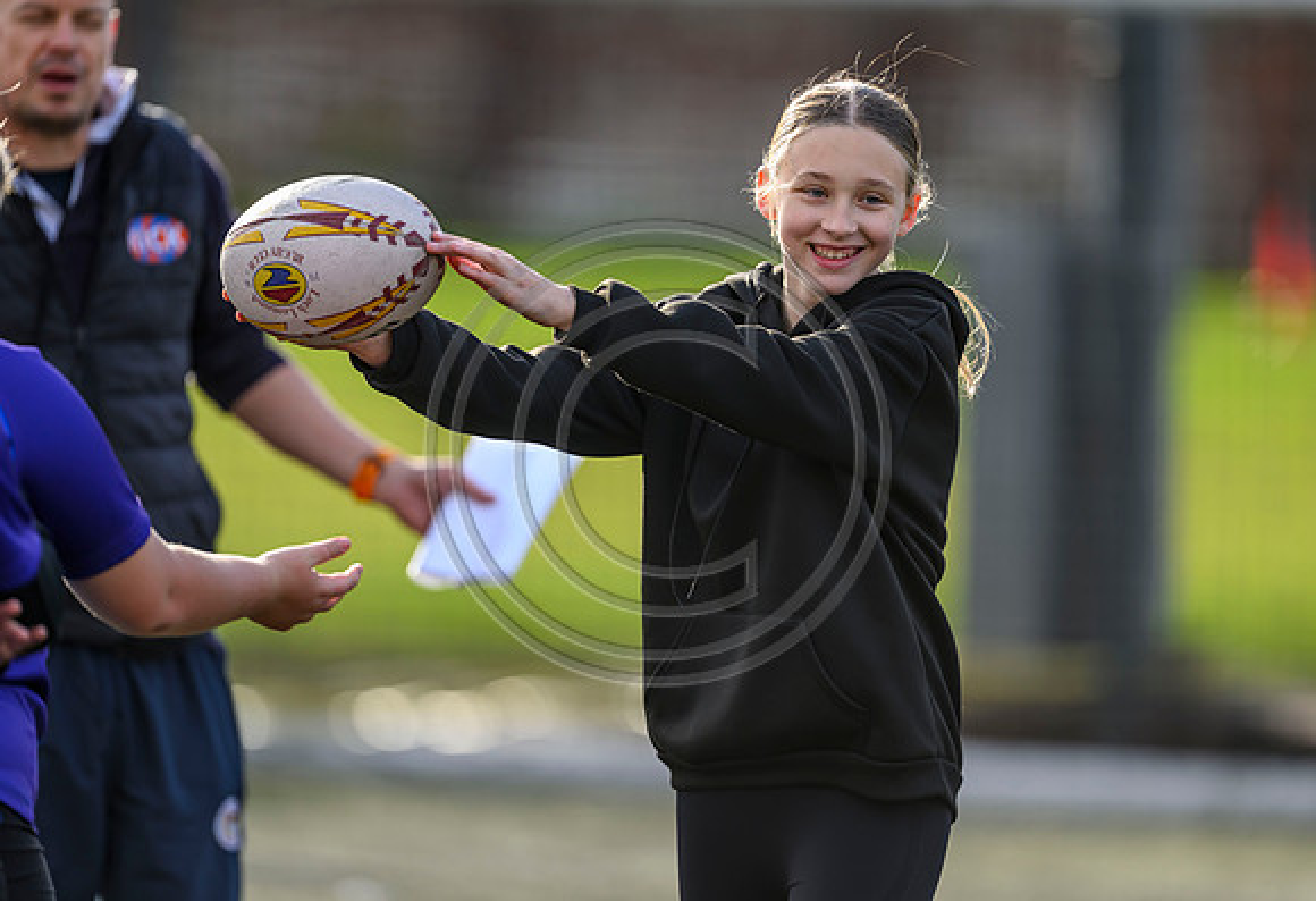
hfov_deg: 4.9
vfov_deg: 3.3
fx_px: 15500
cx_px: 697
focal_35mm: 421
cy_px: 436
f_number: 3.2
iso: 500
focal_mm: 400
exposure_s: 1/1250
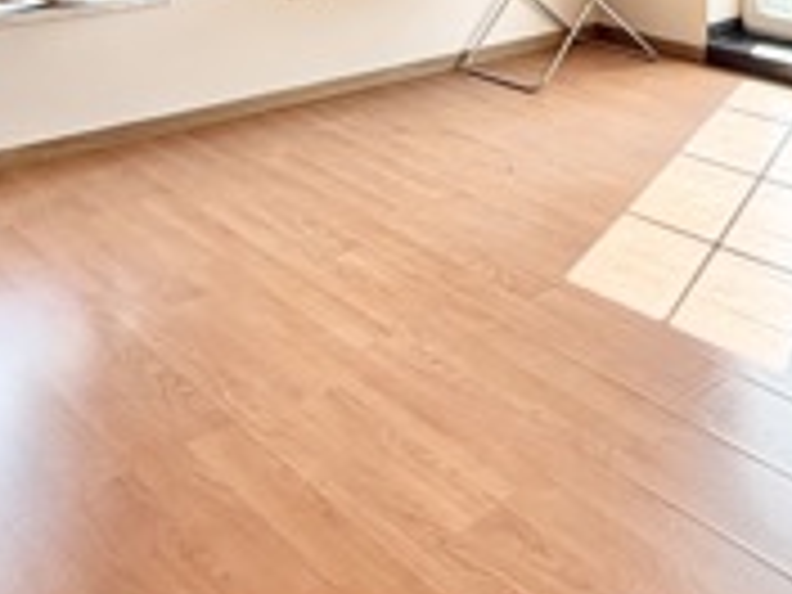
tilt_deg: -9.3
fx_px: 1167
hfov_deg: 34.0
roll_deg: +0.2
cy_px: -58
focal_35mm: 51
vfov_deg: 26.3
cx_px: 806
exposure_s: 1/206
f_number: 2.2
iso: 40
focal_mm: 2.22
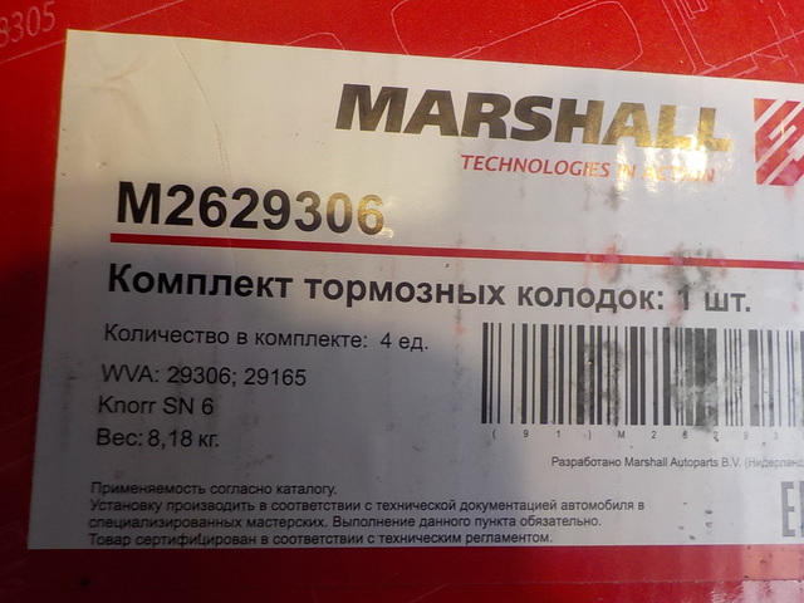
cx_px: 402
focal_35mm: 30
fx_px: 697
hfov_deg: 60.0
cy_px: 302
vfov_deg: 46.8
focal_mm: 4.1
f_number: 3.3
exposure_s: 1/40
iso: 125
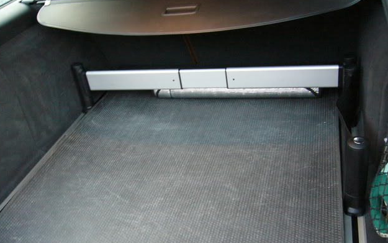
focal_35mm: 38
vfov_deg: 33.6
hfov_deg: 51.5
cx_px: 190
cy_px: 121
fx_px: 402
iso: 200
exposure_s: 1/8
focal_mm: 5.8
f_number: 2.8
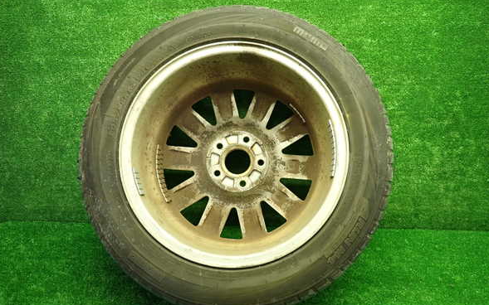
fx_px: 360
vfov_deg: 46.0
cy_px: 158
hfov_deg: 68.4
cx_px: 242
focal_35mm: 27
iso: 200
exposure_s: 1/30
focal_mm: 4.5
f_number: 2
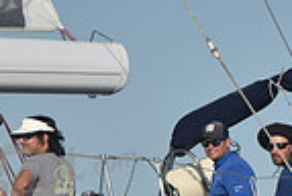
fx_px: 6584
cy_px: 264
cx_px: 245
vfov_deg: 1.7
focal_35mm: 810
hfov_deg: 2.5
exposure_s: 1/2500
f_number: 4.5
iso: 250
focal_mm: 200
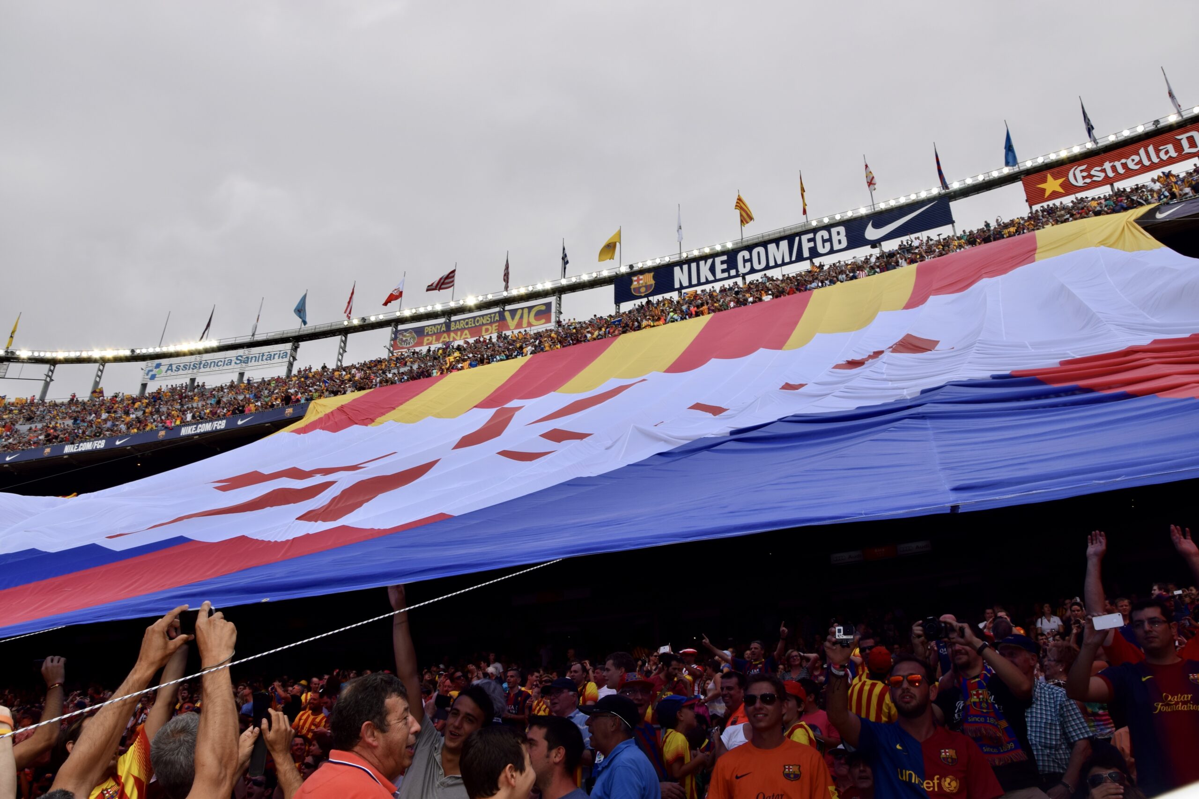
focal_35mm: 27
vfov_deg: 47.9
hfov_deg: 67.4
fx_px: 899
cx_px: 600
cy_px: 400
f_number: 13
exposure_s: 1/200
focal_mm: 18
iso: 100
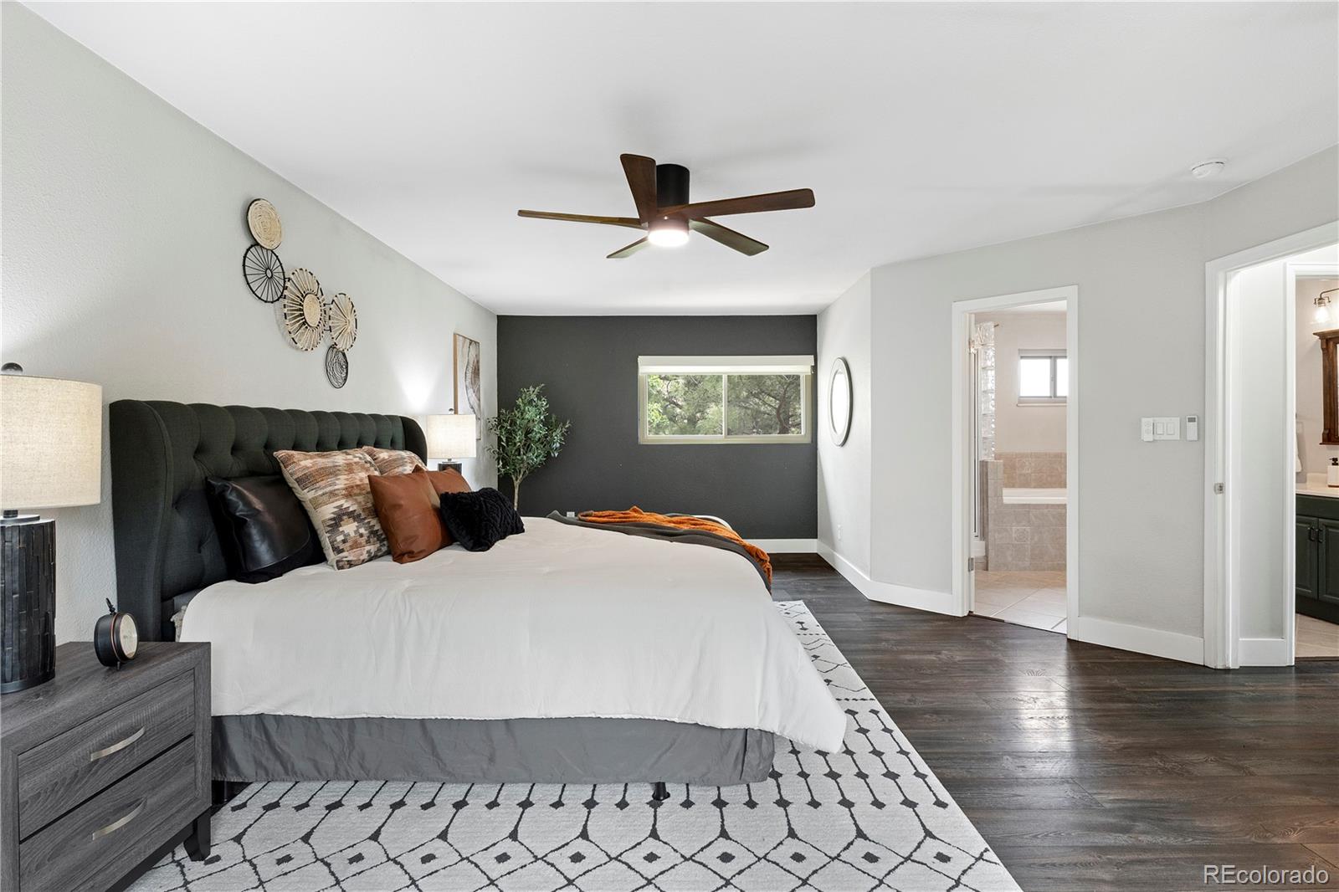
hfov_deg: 95.0
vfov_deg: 72.0
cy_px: 446
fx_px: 614
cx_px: 670
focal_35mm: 16
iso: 320
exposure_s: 1/2
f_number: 7.1
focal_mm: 11
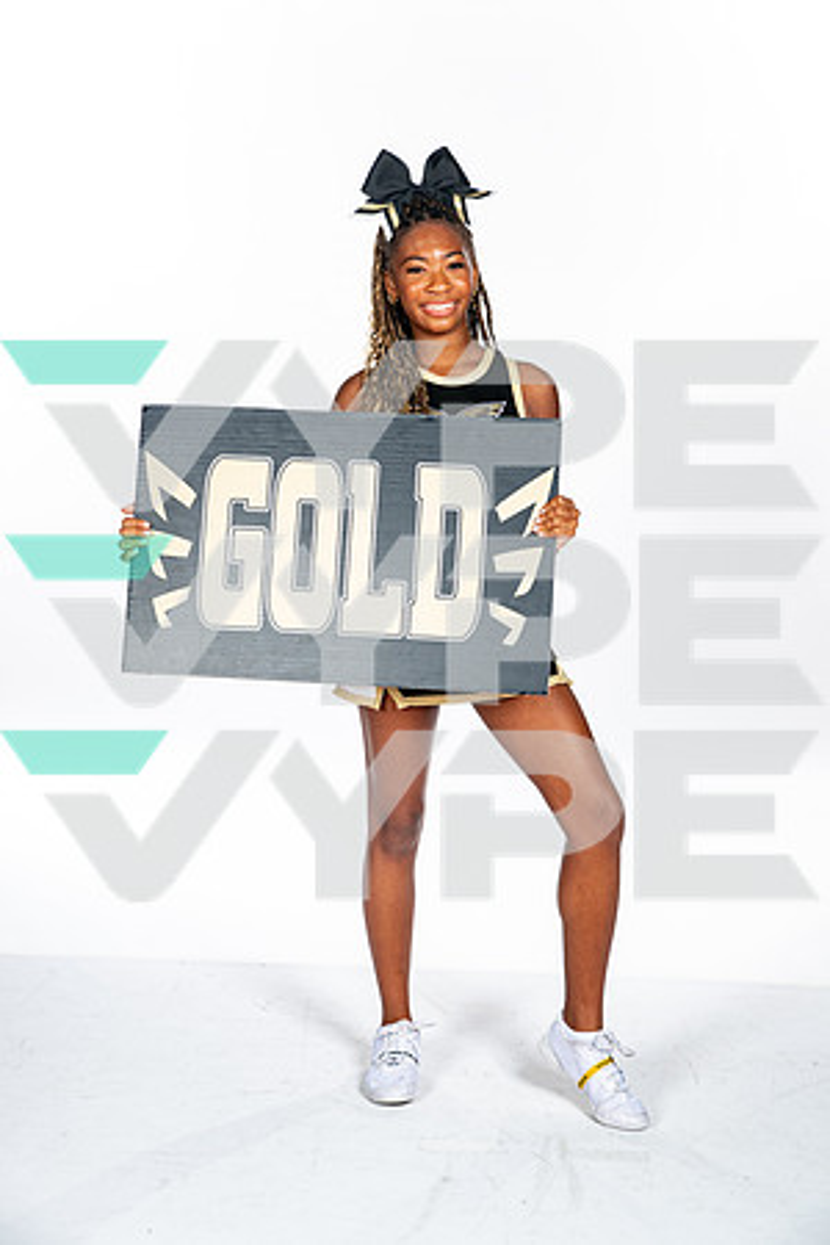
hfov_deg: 20.0
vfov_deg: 29.7
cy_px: 622
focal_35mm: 68
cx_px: 415
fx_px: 2351
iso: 250
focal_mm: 68
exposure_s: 1/320
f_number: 7.1
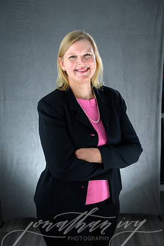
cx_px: 82
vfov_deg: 35.1
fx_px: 389
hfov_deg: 23.8
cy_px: 123
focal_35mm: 57
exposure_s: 1/200
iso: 100
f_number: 7.1
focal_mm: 57
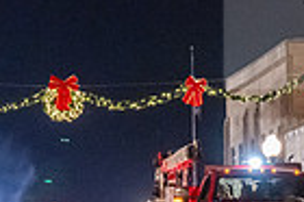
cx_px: 159
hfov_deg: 6.7
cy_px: 171
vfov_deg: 4.5
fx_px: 2589
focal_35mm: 307
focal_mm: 74
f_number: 3.2
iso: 8000
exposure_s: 1/200
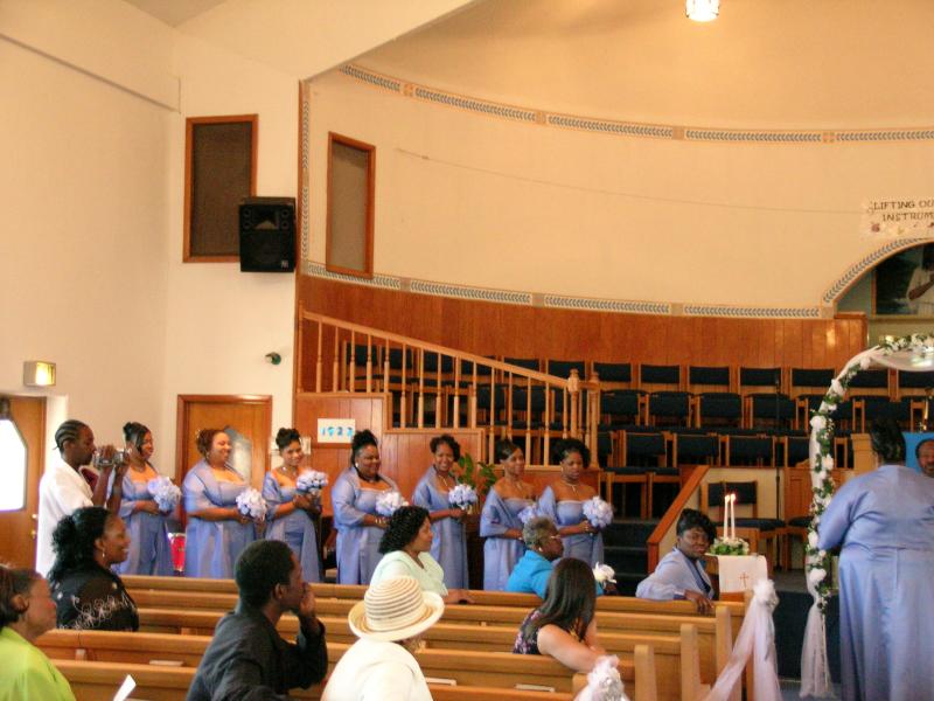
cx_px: 467
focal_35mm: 57
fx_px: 1538
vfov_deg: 25.7
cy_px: 350
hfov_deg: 33.8
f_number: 3.6
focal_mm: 11.8
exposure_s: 1/37.4
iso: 400
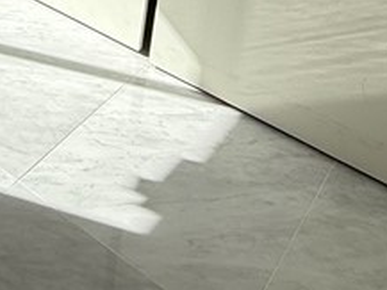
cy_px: -301
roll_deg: -3.6
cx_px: -202
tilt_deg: -8.4
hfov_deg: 23.3
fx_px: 738
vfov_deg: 16.5
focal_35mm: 66
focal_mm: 2.22
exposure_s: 1/564
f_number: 2.2
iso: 64
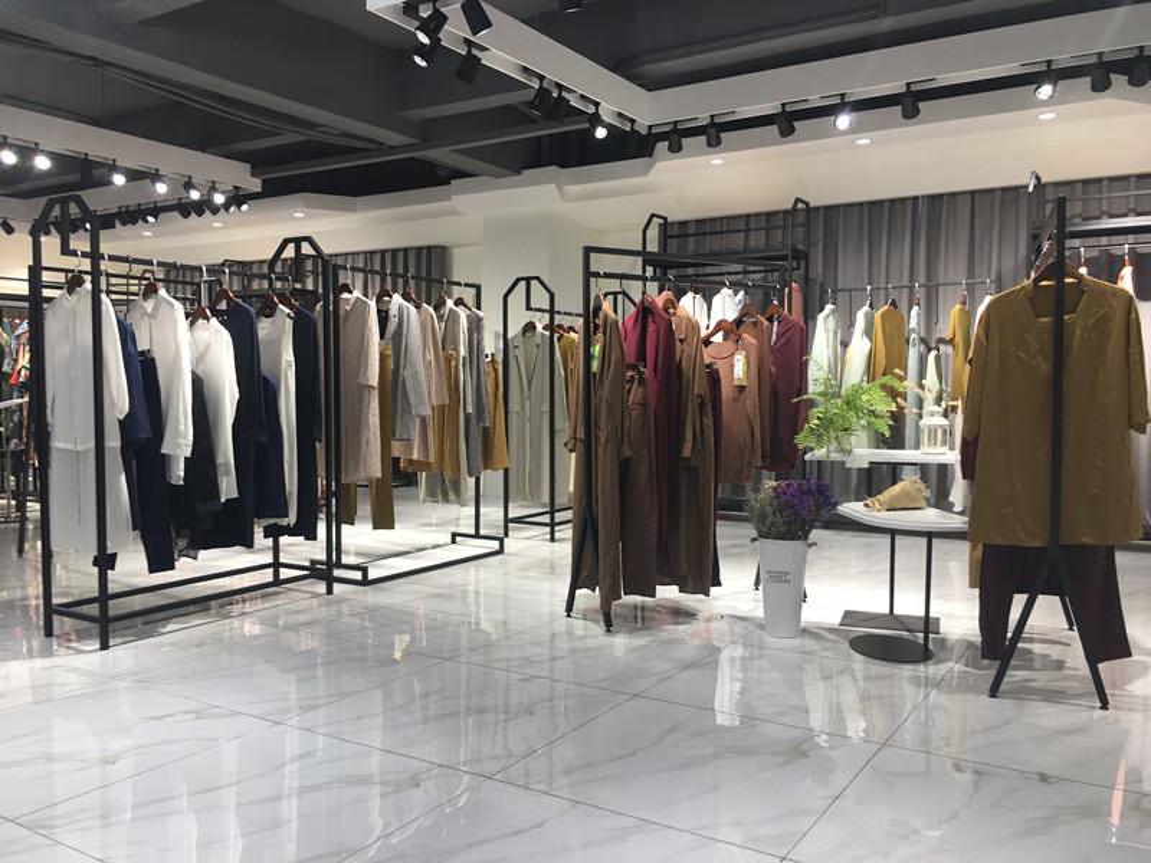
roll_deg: -0.8
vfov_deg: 48.2
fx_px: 964
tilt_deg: -1.7
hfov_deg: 61.7
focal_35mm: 29
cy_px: 432
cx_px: 576
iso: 25
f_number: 2.2
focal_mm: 4.15
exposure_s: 1/50
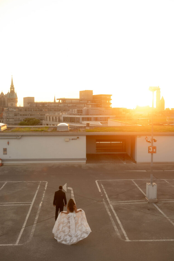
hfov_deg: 35.1
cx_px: 91
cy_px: 136
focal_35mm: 38
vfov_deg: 50.7
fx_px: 275
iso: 320
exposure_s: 1/320
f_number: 2.8
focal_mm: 35
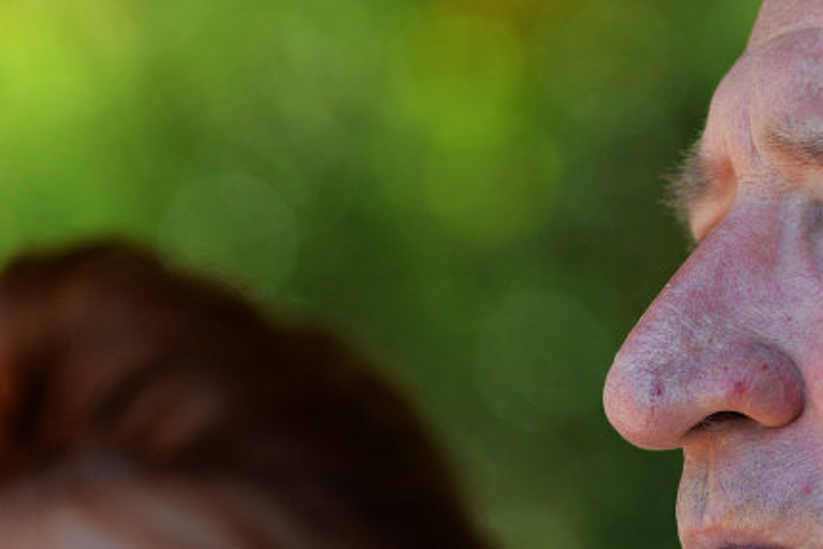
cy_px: 524
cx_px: 630
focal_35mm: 298
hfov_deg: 6.9
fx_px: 6815
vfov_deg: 4.6
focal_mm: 125
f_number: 5
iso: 800
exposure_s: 1/1600
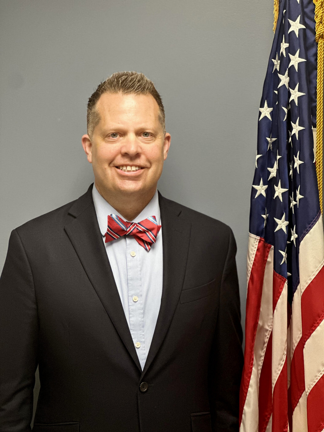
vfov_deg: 25.3
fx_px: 961
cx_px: 162
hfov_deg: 19.1
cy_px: 216
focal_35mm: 77
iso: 160
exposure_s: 1/31
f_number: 2.8
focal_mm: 9
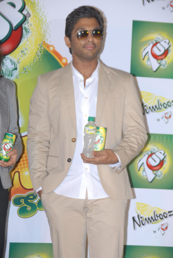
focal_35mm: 158
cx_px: 86
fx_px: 1130
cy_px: 129
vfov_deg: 13.0
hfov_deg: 8.8
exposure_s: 1/100
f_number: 6.3
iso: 500
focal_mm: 105
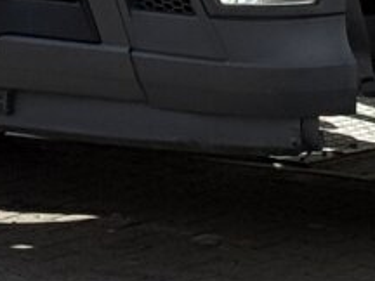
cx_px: 618
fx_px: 3846
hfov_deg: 5.5
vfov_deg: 4.1
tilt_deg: +1.9
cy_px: -529
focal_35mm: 355
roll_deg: -1.8
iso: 64
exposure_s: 1/4329
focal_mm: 6.76
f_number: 1.78
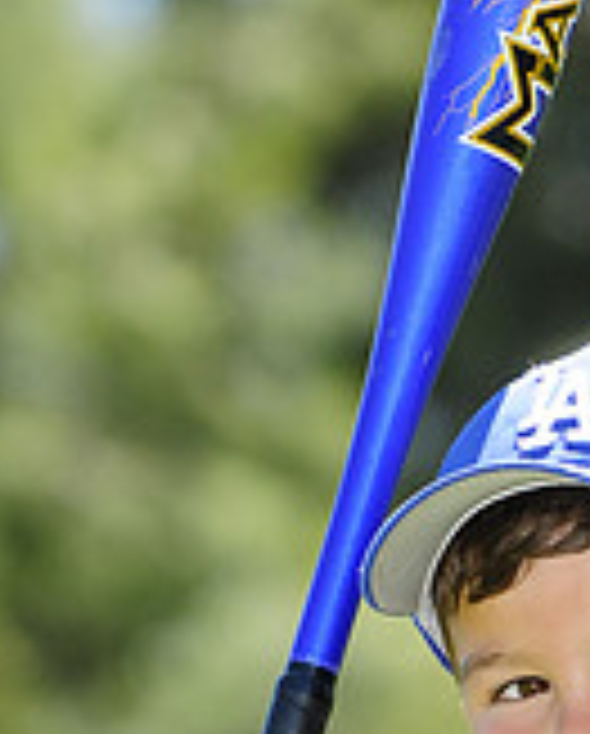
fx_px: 13597
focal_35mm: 625
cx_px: 583
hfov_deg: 2.5
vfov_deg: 3.1
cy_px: 901
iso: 200
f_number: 4
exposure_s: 1/640
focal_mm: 125
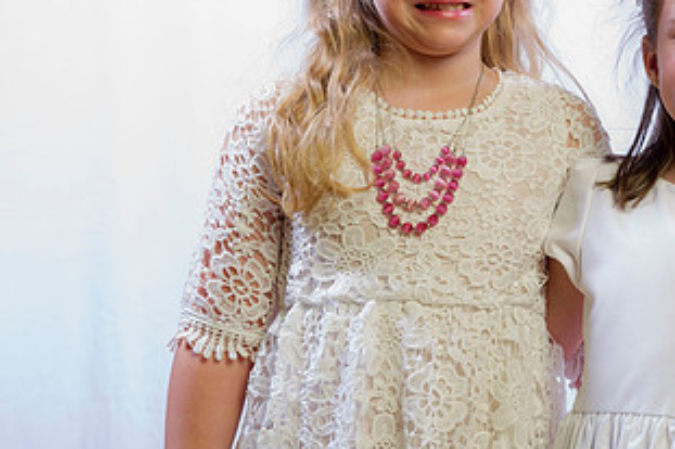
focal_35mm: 108
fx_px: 2024
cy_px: 161
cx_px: 595
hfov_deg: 18.6
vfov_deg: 12.7
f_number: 6.3
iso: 100
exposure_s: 1/160
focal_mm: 58
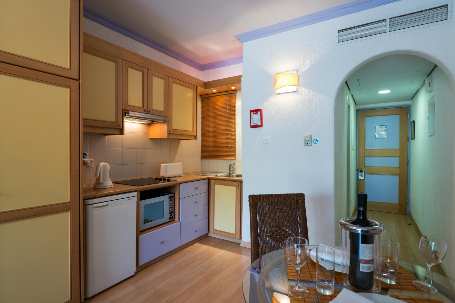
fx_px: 228
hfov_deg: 90.0
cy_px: 152
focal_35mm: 18
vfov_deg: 67.4
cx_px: 228
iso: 100
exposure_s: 1/4
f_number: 5.6
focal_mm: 18
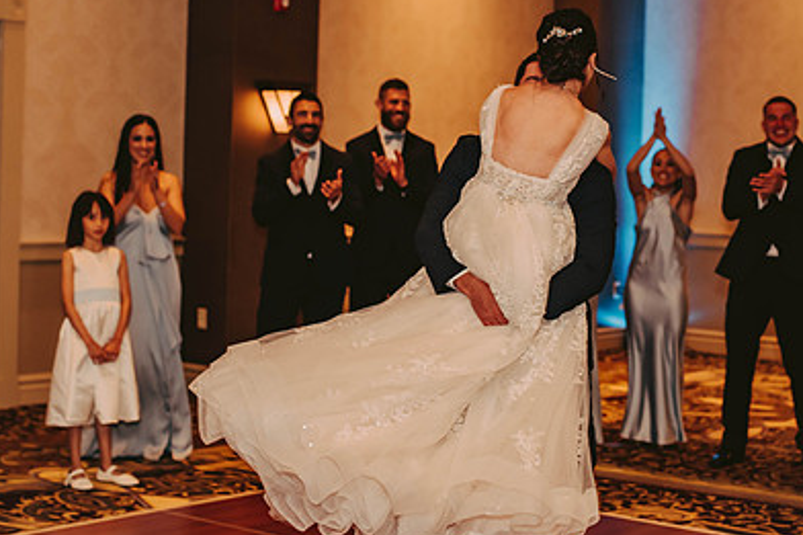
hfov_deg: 27.3
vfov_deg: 18.3
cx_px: 471
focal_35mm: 74
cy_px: 171
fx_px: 1650
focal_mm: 50
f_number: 2.5
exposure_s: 1/125
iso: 800
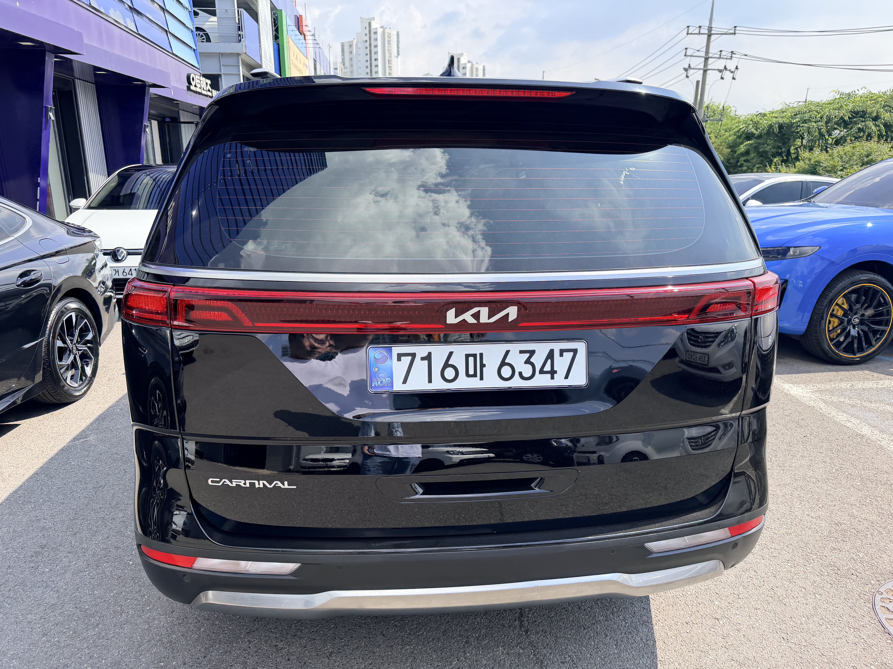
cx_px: 446
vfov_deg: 56.8
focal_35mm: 24
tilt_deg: -13.2
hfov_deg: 71.6
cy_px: 334
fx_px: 619
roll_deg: -0.6
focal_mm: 6.76
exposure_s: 1/2110
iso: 100
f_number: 1.78
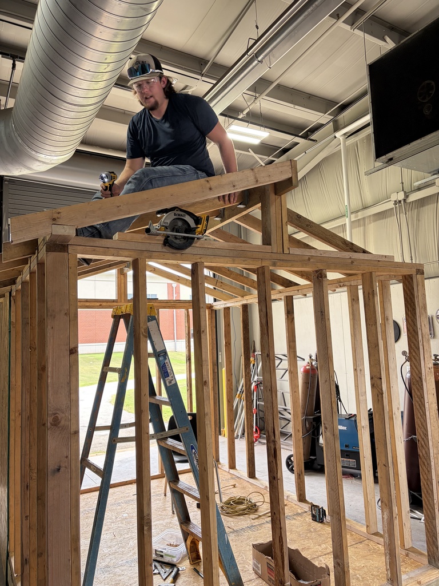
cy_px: 293
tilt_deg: +6.9
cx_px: 220
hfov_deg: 53.1
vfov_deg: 67.3
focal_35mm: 26
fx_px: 440
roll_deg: +1.8
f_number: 1.6
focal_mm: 5.96
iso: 50
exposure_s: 1/179
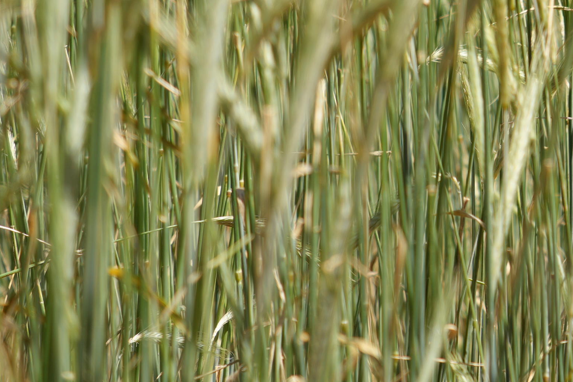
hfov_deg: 9.1
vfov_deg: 6.1
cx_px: 649
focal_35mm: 223
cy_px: -94
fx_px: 3549
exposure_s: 1/400
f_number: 5.6
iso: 100
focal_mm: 69
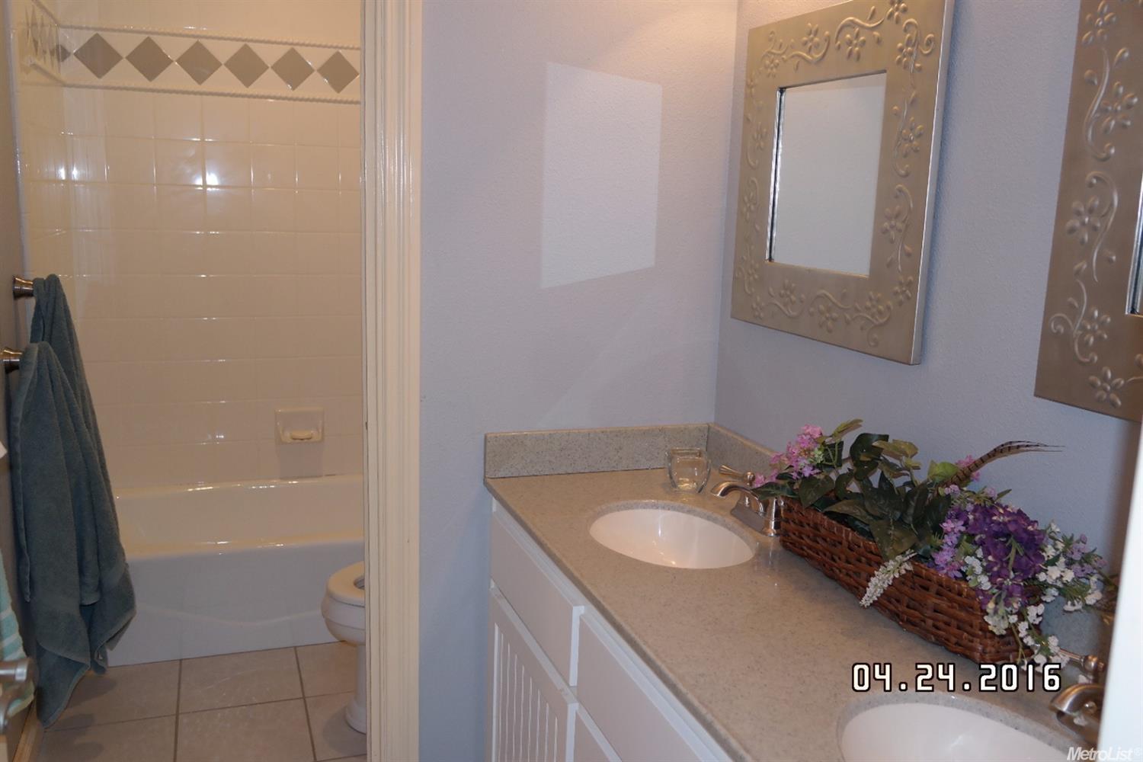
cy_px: 381
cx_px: 572
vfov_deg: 43.6
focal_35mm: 30
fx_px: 952
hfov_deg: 61.9
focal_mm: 20
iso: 400
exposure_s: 1/40
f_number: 3.5
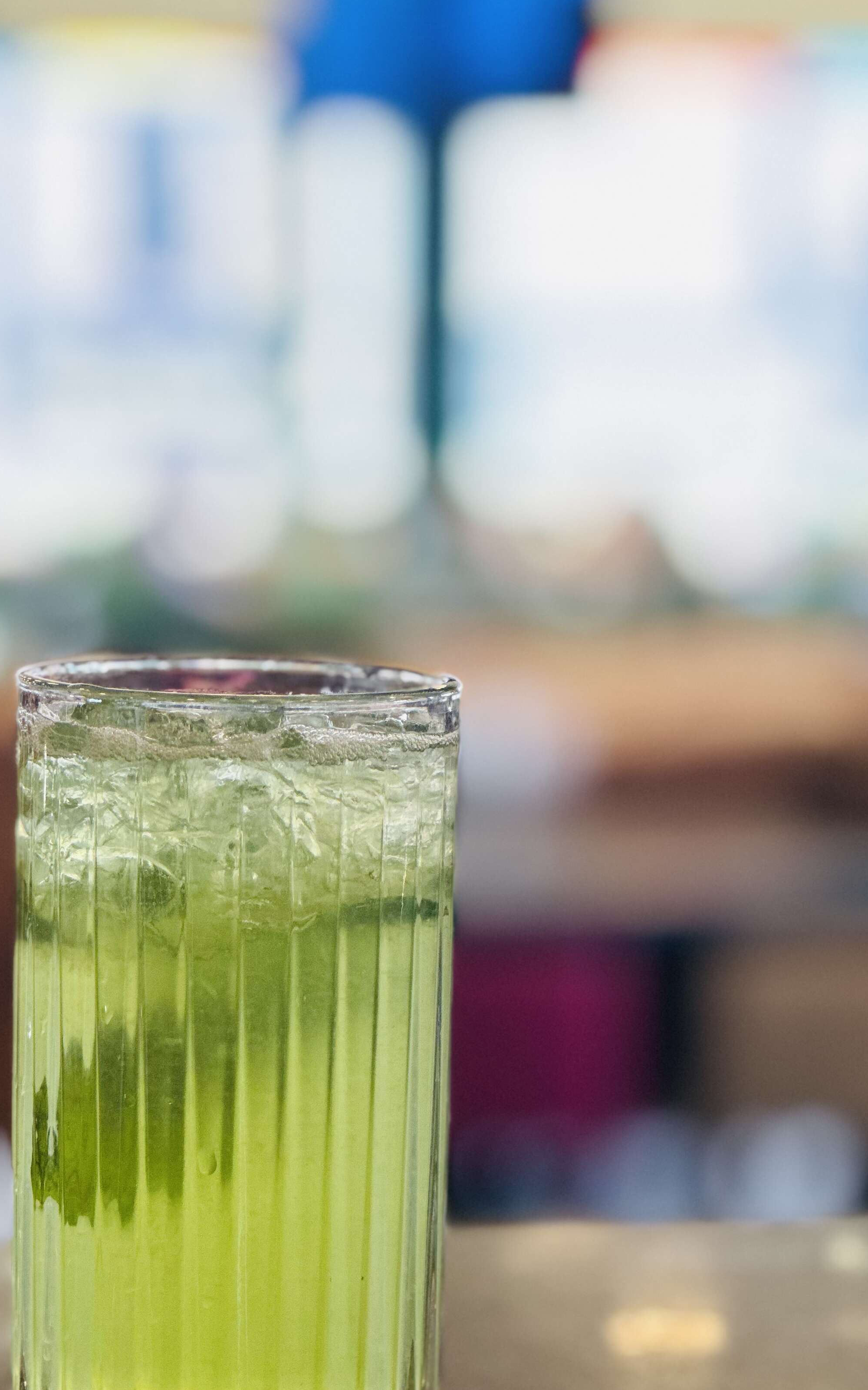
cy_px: 818
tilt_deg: -6.2
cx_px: 224
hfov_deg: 12.8
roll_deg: -0.3
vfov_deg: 20.4
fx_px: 3861
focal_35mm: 102
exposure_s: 1/33
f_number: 2.8
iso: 250
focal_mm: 9
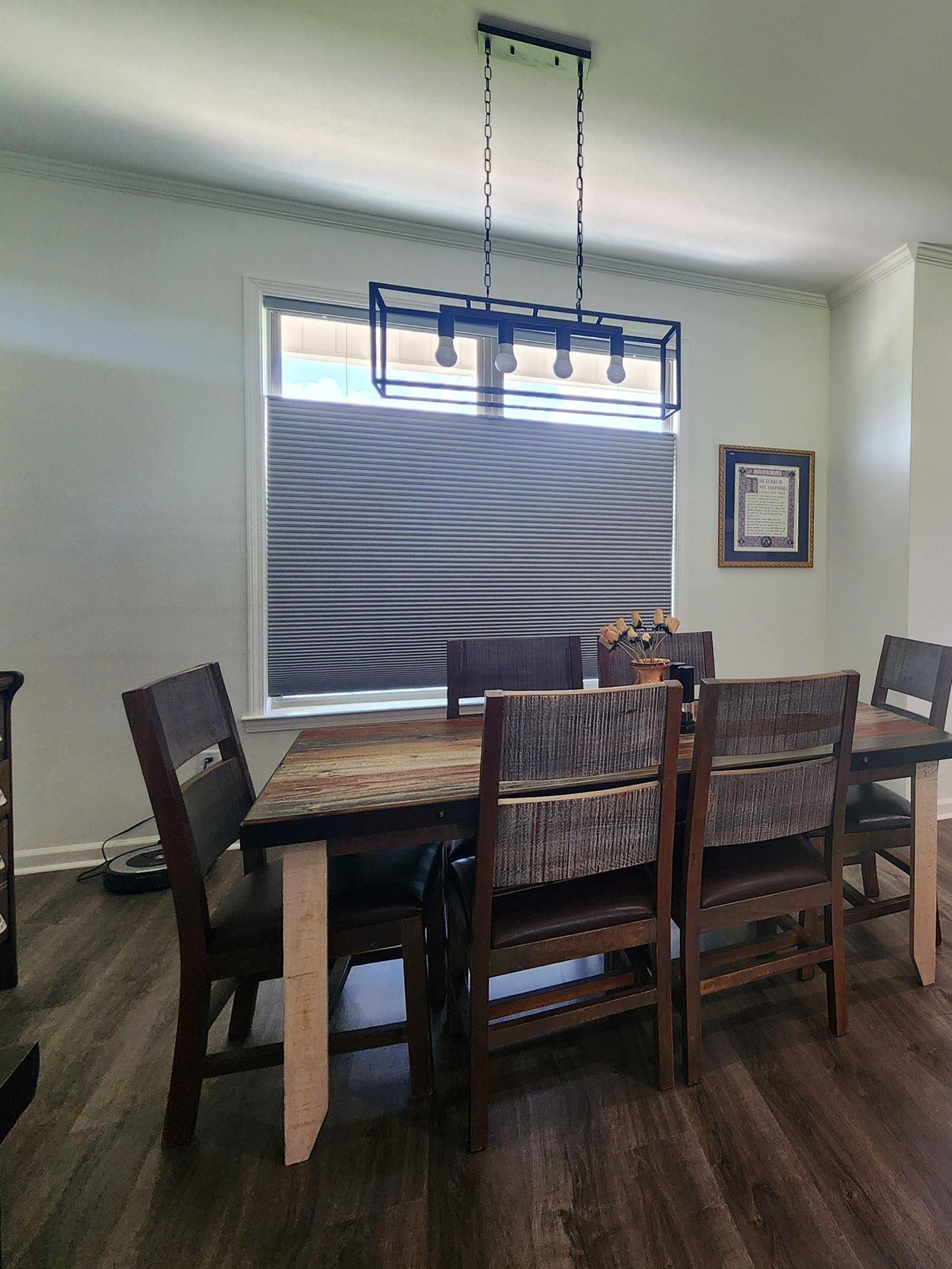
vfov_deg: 81.6
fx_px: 733
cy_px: 584
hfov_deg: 57.7
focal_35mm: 20
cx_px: 837
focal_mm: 2.2
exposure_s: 1/60
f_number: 2.2
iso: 160
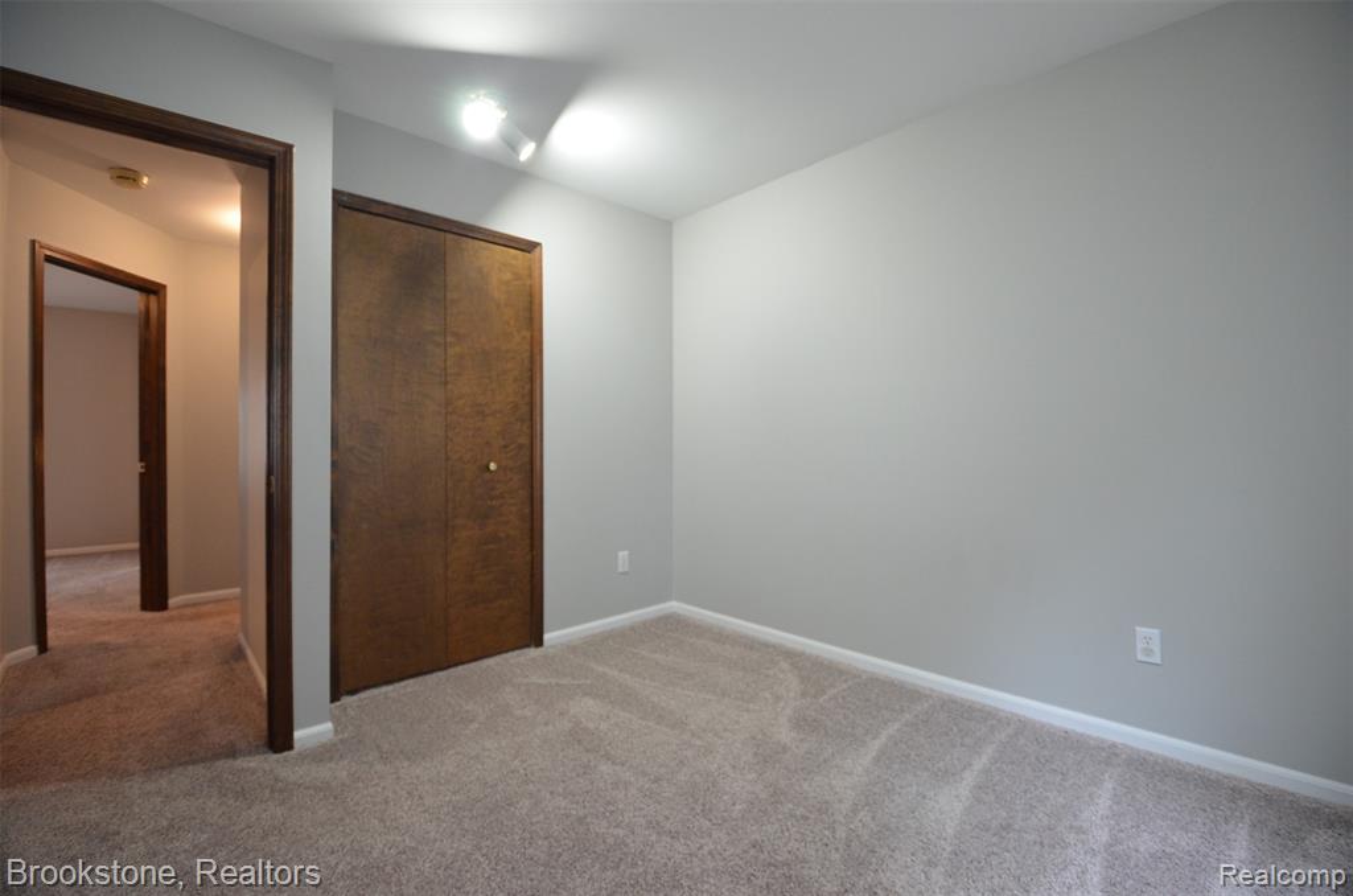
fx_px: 563
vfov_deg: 77.1
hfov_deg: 100.5
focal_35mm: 15
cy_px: 448
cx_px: 676
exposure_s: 1/30
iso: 1100
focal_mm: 10
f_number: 3.5
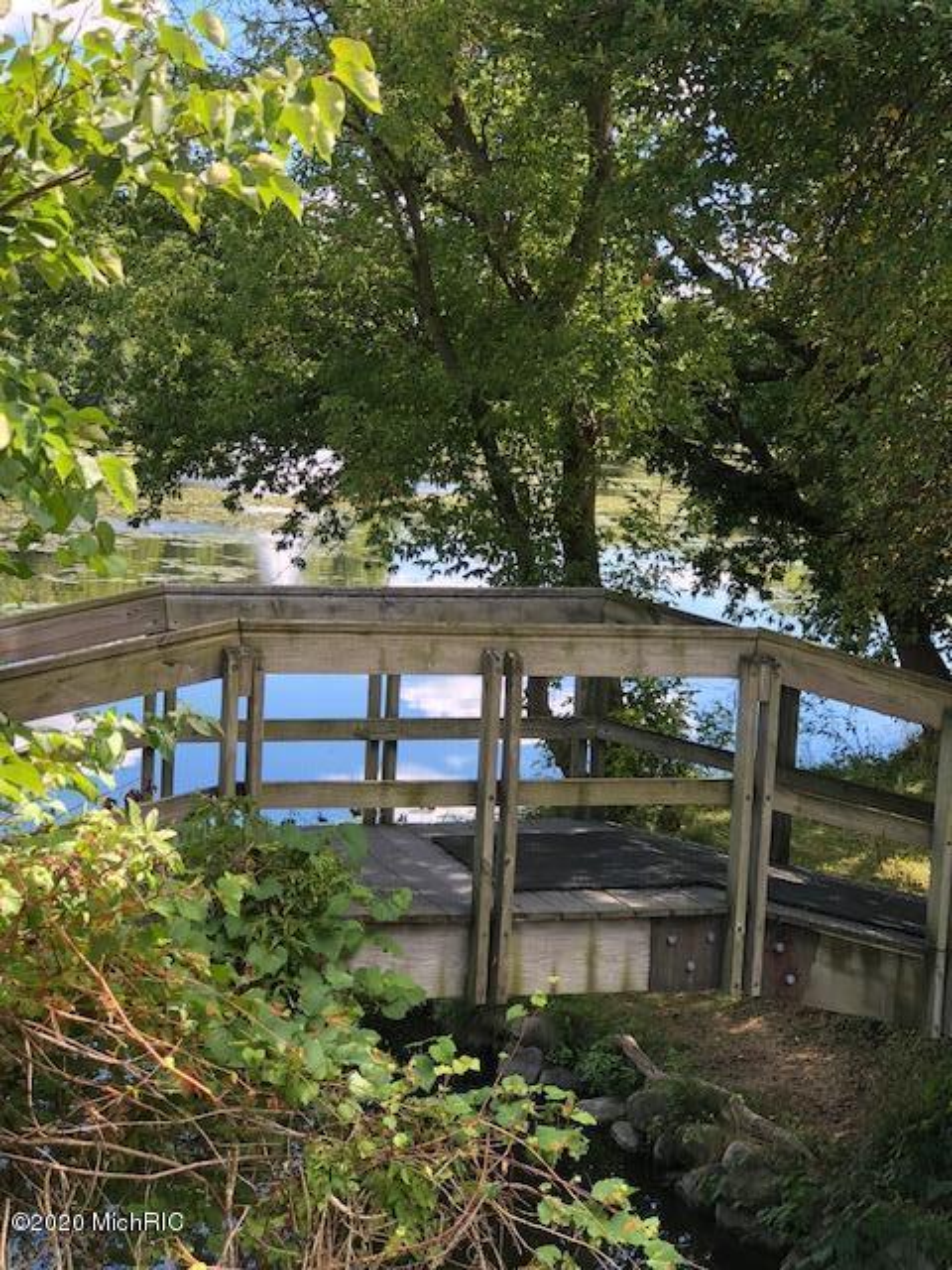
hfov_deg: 25.7
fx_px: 2090
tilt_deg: -5.6
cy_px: 635
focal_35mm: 57
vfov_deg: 33.8
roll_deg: -3.4
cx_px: 476
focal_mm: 6.6
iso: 25
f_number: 2.8
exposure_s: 1/121
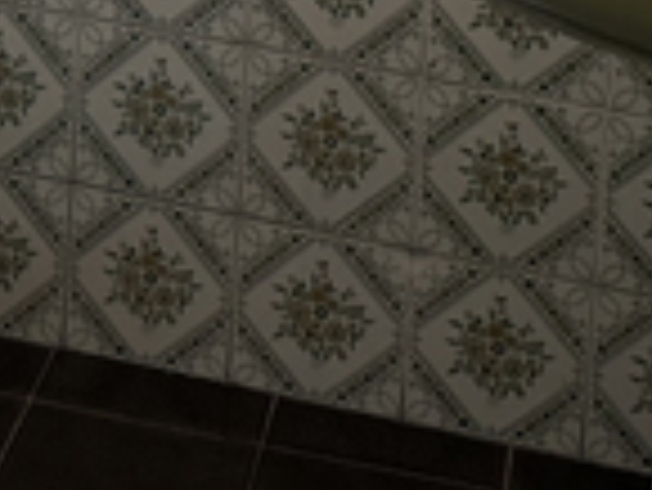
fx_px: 2356
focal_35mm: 125
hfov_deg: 15.5
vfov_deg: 10.3
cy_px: -681
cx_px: 13
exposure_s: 1/60
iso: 400
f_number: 1.78
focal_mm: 6.76
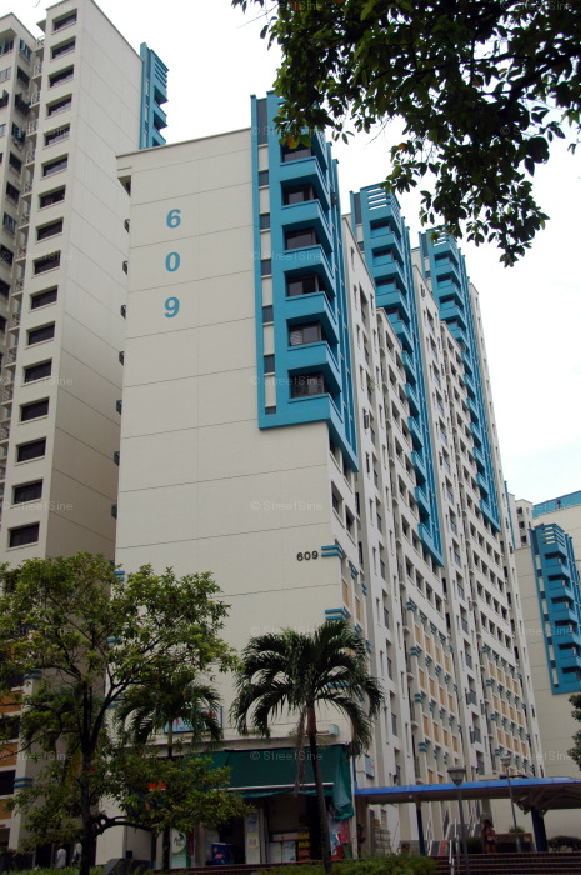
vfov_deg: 49.6
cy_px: 438
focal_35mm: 39
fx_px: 946
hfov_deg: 34.1
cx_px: 290
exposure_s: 1/800
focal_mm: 26
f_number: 4.5
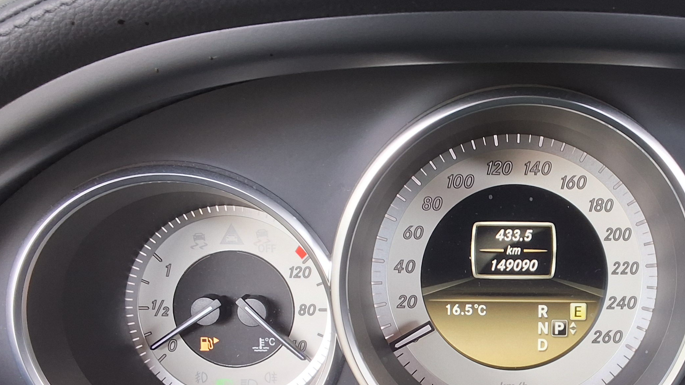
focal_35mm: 48
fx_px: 872
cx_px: 490
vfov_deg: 24.5
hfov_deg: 41.9
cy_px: 311
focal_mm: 2.91
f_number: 1.9
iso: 64
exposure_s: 1/40
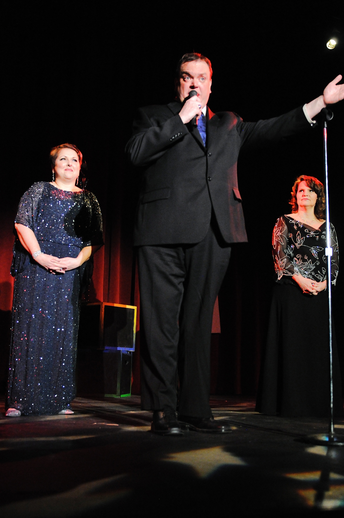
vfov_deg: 42.4
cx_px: 172
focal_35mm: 46
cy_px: 259
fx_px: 668
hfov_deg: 28.9
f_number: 3.2
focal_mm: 31
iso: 2500
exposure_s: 1/250
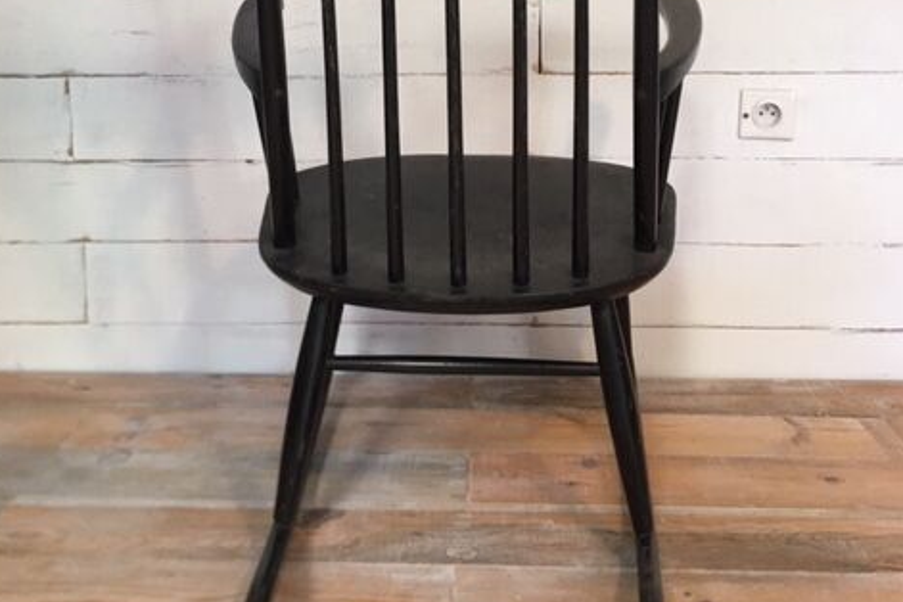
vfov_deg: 31.9
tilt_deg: -7.1
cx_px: 447
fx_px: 1028
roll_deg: -1.1
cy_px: 132
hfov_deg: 47.4
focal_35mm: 41
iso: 64
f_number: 2.2
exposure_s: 1/17
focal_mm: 4.15
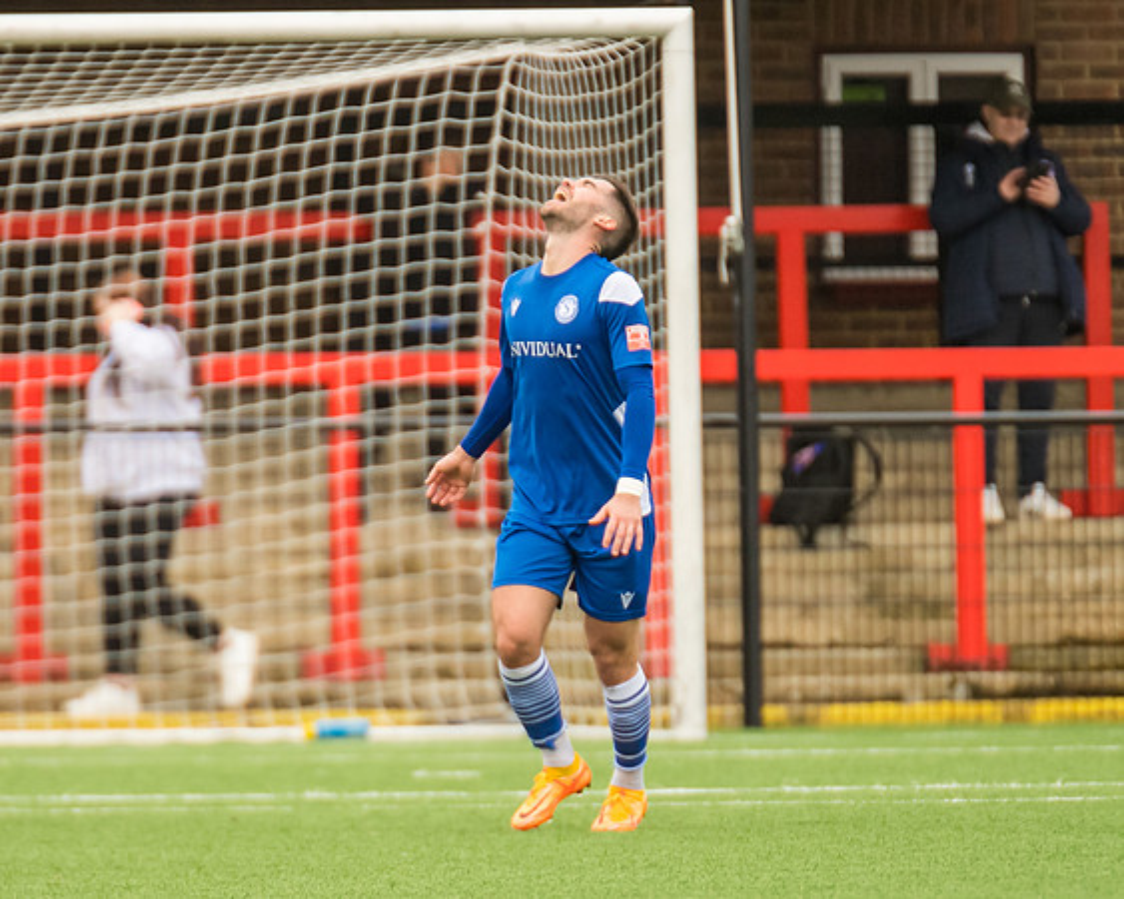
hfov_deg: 2.1
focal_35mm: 932
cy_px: 497
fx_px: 31000
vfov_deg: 1.7
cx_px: 417
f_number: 4
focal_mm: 420
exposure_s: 1/640
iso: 1000
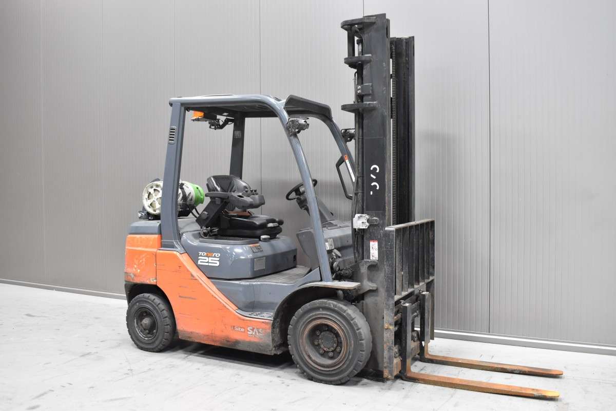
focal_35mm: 33
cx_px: 308
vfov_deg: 40.0
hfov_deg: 57.2
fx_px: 565
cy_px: 206
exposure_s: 1/20
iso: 1600
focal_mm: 22
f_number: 5
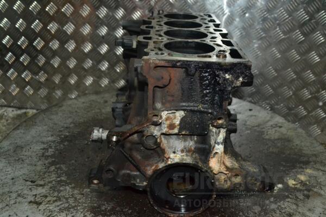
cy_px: 108
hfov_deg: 53.1
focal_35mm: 36
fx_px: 326
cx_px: 163
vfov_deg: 36.9
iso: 2500
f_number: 7.1
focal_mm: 24
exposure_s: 1/60
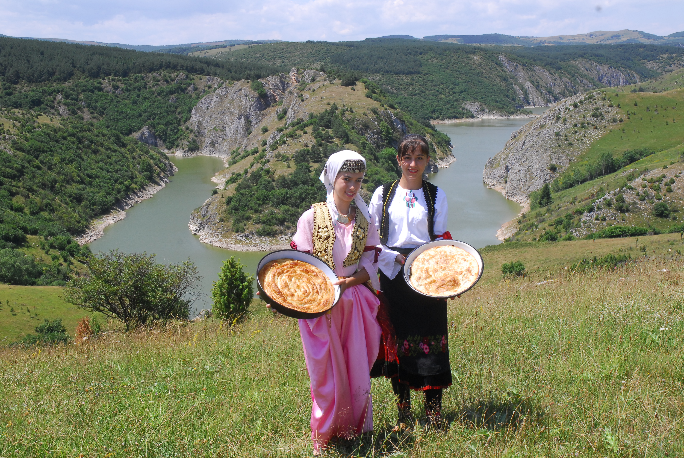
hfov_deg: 47.9
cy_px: 229
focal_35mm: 40
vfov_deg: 33.1
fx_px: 770
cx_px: 342
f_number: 11
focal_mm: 27
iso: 400
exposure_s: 1/250
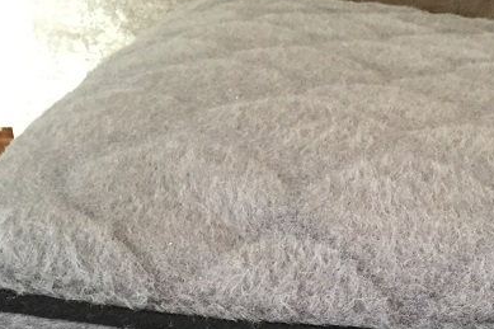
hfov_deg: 31.7
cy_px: 349
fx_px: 850
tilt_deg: -29.4
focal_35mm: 62
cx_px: 380
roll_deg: -2.2
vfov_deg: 21.0
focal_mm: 4.15
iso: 320
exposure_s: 1/33
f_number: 2.2
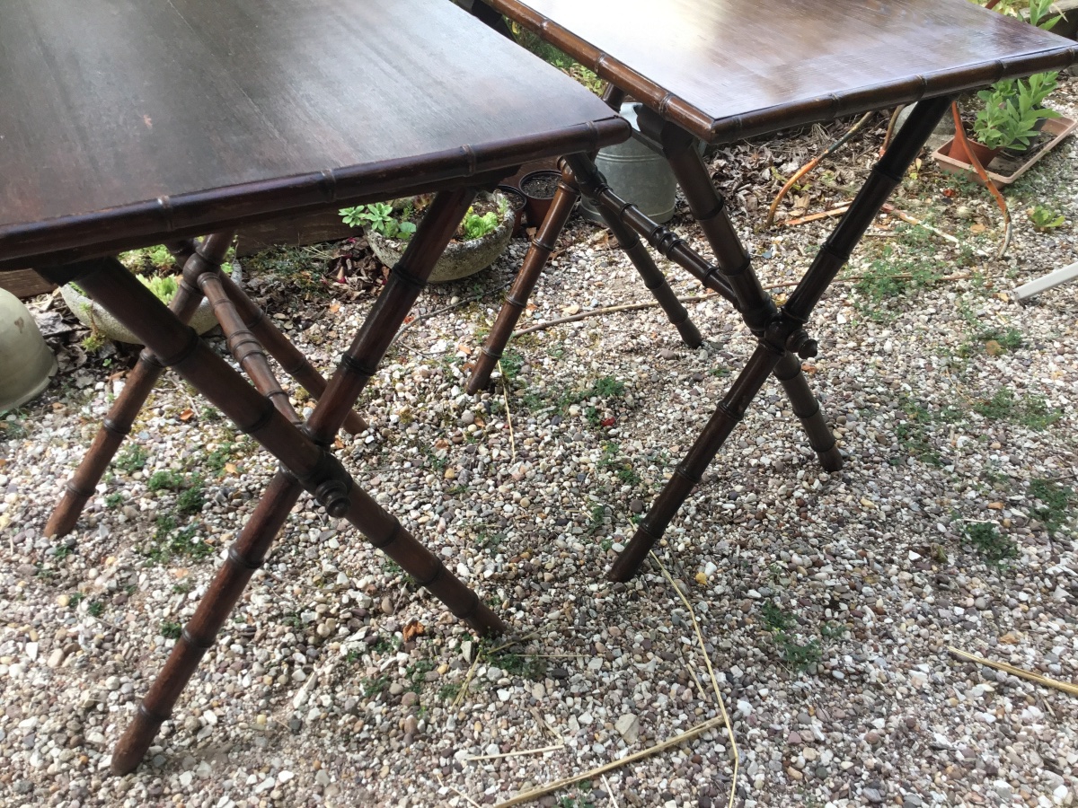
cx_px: 539
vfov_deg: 45.4
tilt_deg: -39.5
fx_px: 965
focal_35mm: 31
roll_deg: -2.0
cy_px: 404
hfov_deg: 58.4
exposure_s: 1/100
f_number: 2.4
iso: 25
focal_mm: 3.3
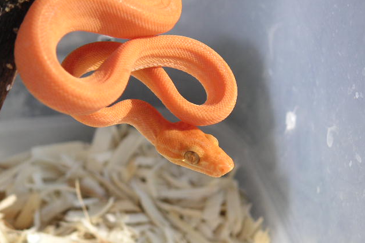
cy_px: 137
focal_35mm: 100
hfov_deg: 20.4
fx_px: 1014
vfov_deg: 13.7
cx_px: 182
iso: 50
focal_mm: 14.7
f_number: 3.4
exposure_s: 1/500
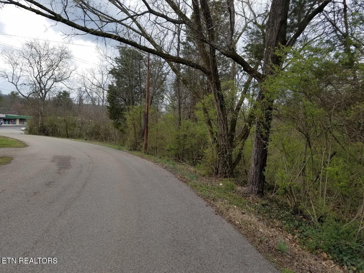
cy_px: 136
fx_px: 273
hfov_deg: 67.3
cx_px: 182
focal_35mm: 26
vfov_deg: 53.1
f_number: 1.7
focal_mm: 4.2
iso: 50
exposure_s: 1/714
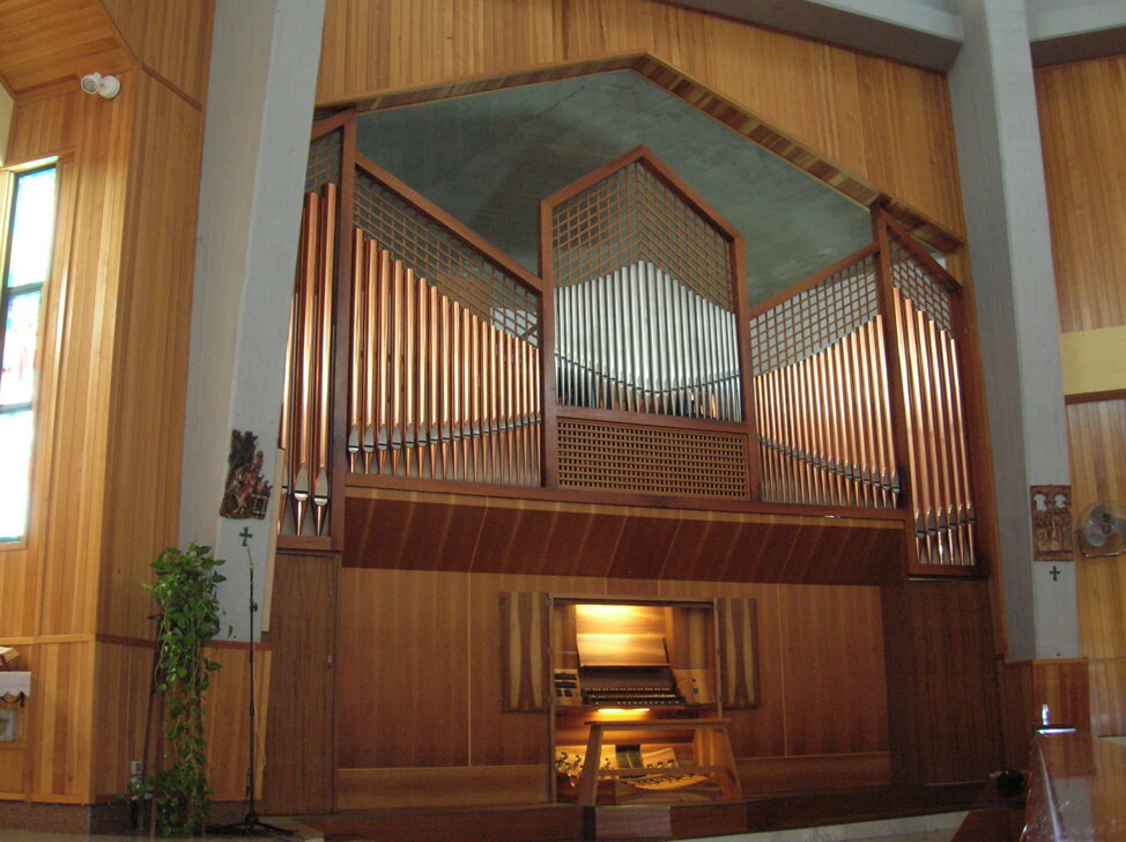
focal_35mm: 36
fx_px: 1170
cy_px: 421
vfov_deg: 39.6
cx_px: 563
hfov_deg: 51.4
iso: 200
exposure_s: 1/9.7
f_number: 2.9
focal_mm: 6
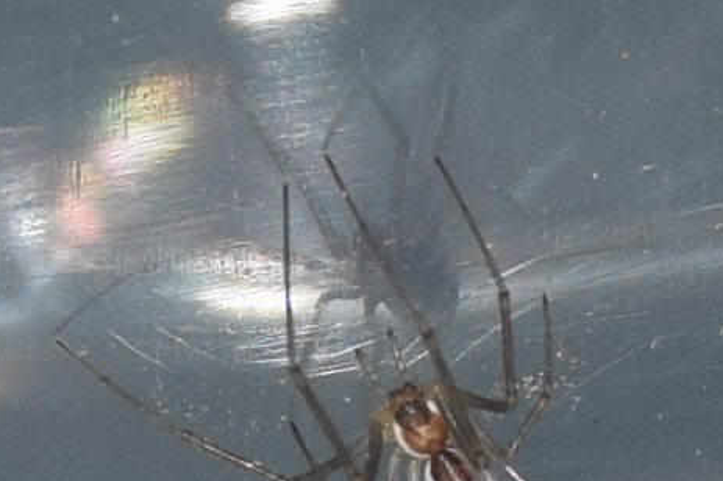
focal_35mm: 249
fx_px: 4997
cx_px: 431
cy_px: 348
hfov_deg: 8.3
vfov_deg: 5.5
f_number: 8
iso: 100
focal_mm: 80
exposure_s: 1/60
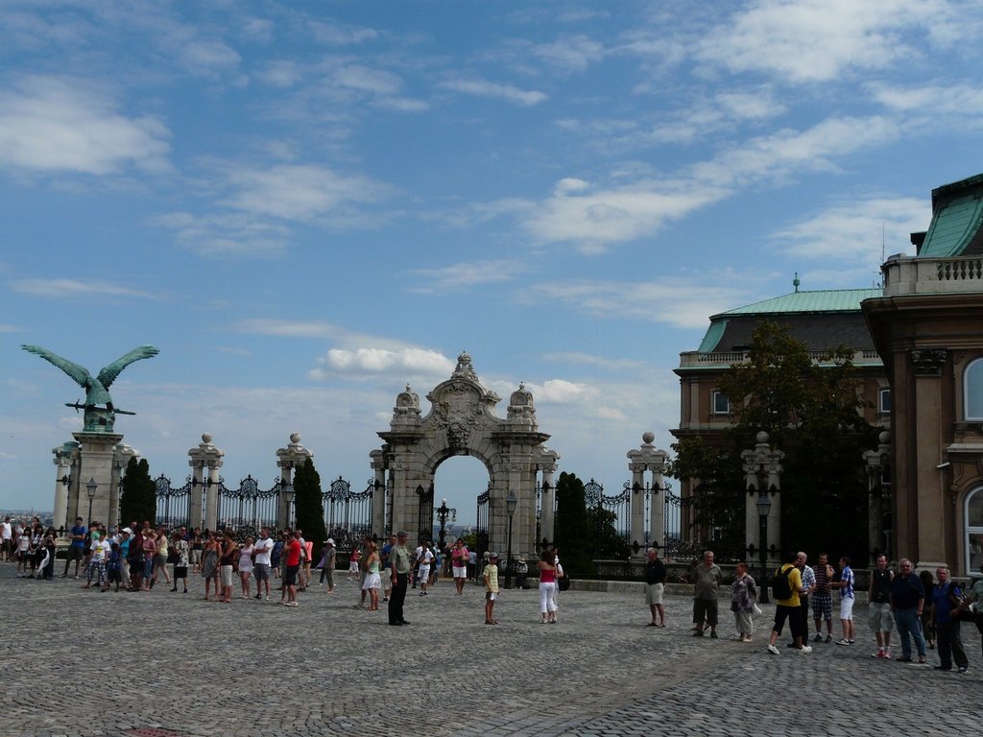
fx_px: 1221
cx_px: 492
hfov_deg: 43.9
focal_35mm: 43
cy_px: 368
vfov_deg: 33.6
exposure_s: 1/500
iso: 100
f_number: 8
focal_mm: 7
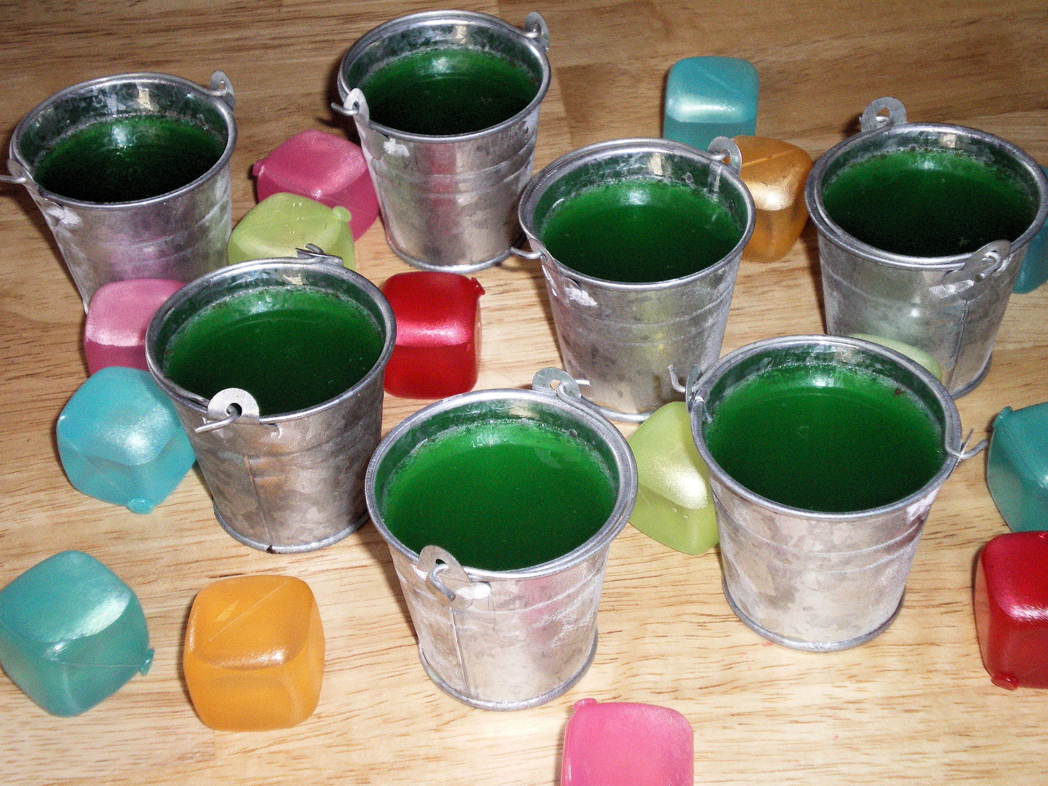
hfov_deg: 28.6
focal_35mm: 68
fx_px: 2059
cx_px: 524
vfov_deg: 21.6
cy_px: 393
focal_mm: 11.3
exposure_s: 1/60
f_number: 4.4
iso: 400
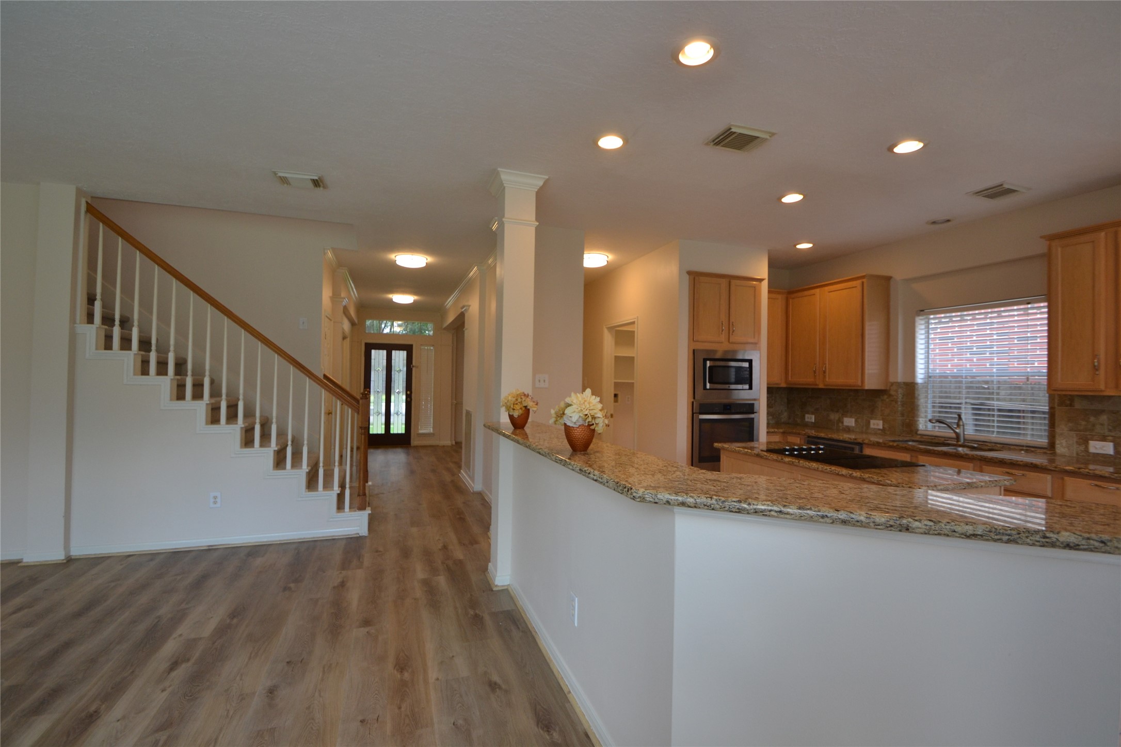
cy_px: 374
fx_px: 467
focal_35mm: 15
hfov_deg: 100.4
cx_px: 560
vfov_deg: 77.3
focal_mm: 10
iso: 400
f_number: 4.5
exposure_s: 1/80
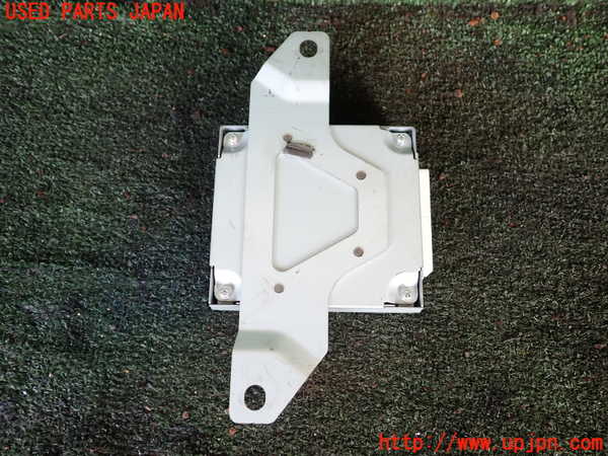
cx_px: 304
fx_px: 527
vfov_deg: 46.8
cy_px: 228
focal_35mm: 30
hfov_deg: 60.0
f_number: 2.3
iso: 200
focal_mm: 5.4
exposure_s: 1/60
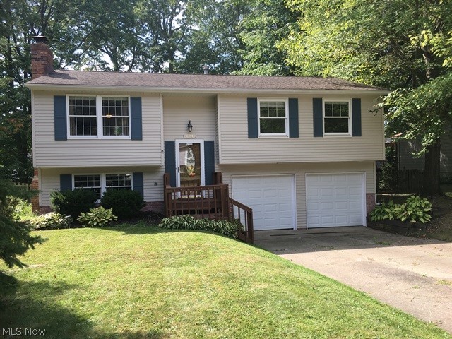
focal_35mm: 29
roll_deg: +1.0
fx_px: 379
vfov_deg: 48.2
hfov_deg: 61.7
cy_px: 170
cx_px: 226
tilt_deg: -1.1
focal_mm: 4.15
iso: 25
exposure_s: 1/403
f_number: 2.2
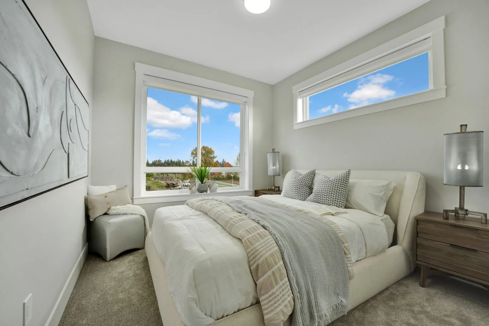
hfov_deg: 104.3
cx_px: 244
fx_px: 190
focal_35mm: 14
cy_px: 163
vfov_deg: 81.2
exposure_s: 1/100
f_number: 8
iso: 400
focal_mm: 14
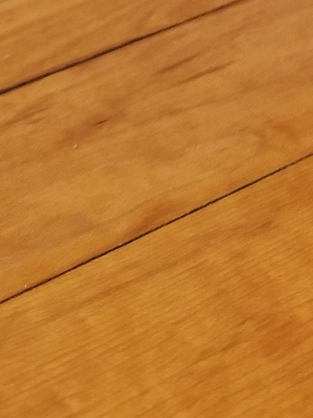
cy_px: -409
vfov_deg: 14.5
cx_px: 582
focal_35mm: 113
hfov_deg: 12.0
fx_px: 1362
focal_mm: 4.25
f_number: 1.7
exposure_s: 1/24
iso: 250
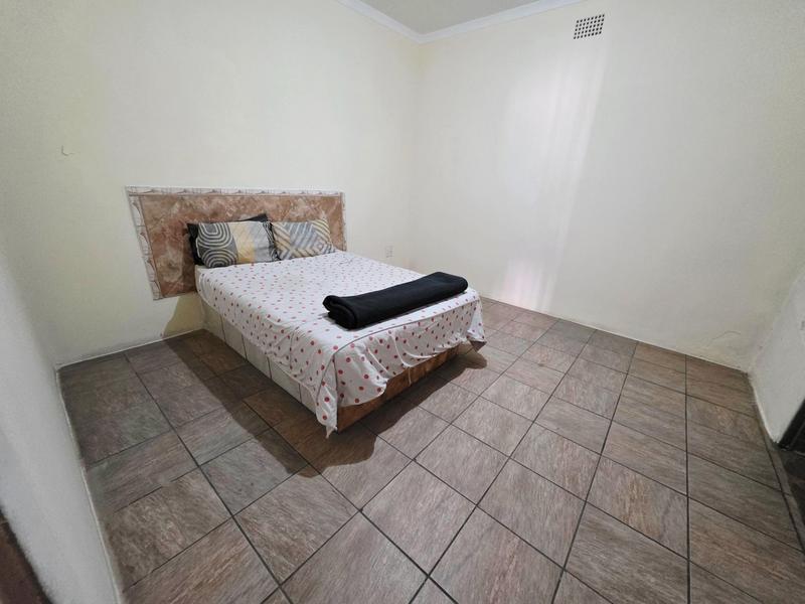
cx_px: 402
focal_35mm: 13
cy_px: 302
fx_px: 302
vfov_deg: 89.9
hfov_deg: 106.2
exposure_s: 1/60.2
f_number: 1.9
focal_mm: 2.2
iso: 1000
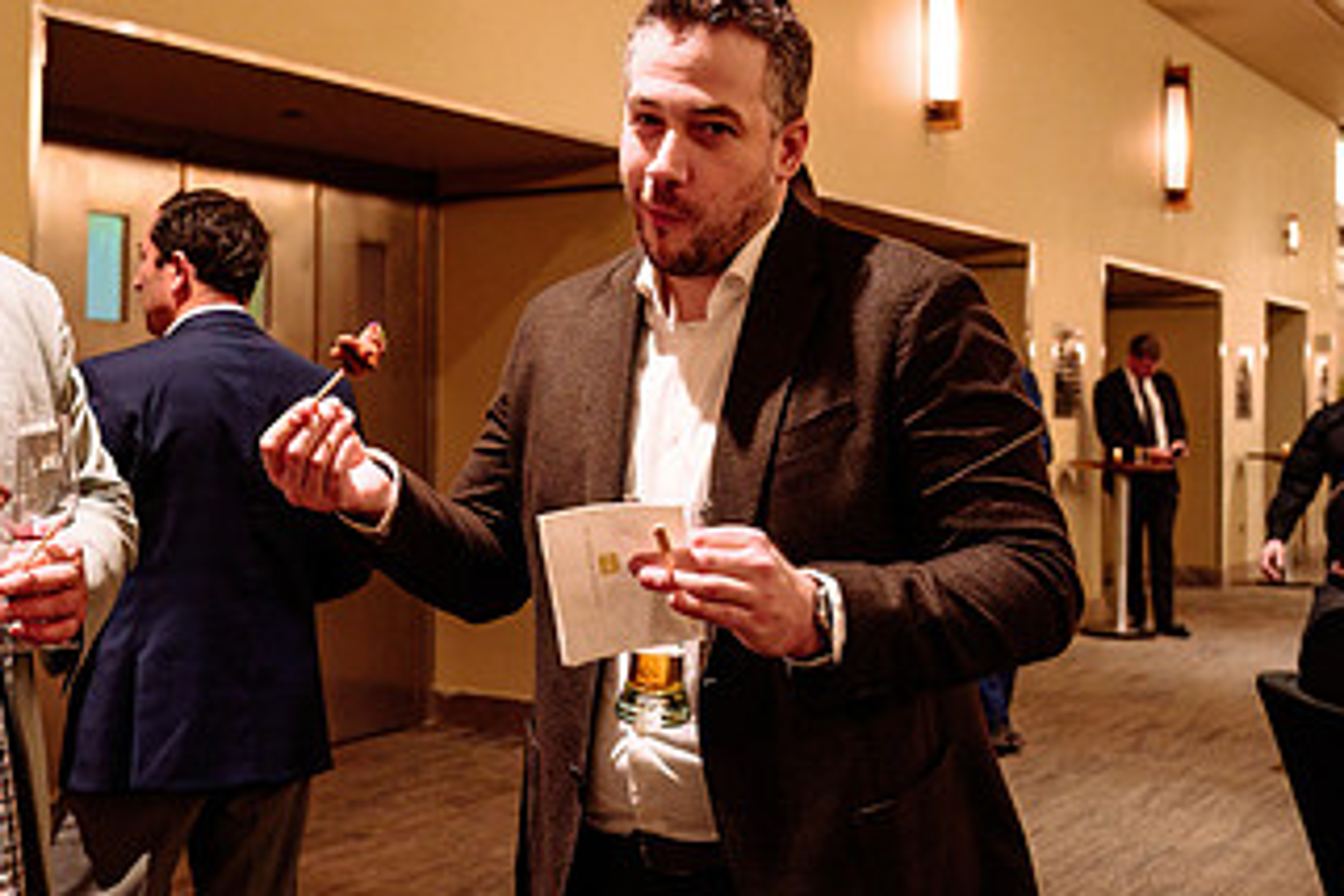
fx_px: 1867
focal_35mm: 50
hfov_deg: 39.1
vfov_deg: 27.0
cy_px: 382
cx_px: 435
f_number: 2.8
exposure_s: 1/50
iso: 1600
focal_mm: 24
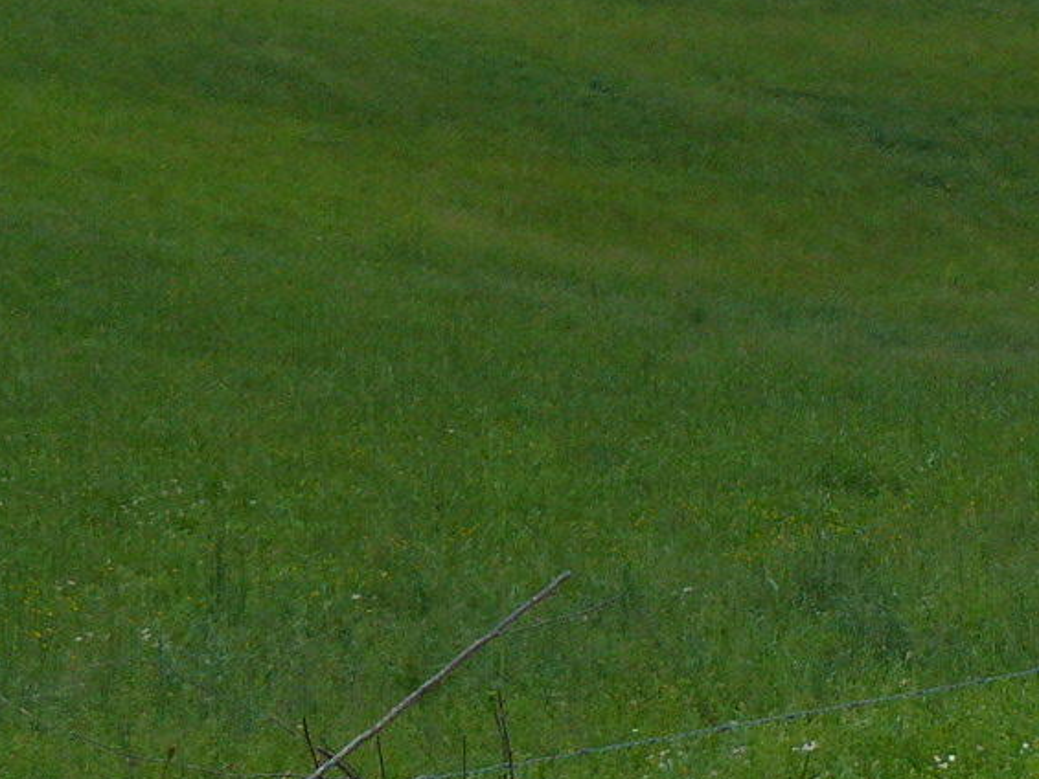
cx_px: 953
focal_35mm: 111
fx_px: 3332
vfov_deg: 13.2
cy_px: 24
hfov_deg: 17.4
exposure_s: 1/640
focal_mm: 6
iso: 100
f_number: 4.5
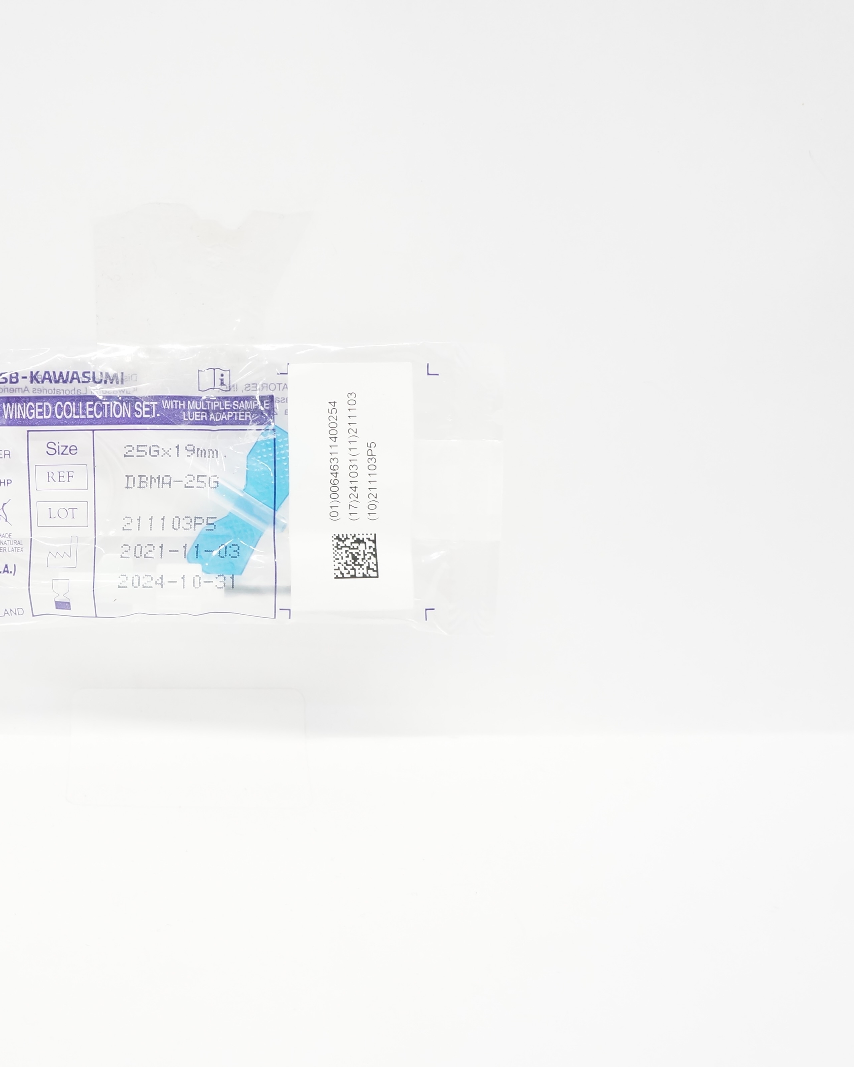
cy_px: 539
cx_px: 176
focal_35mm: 39
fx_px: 1232
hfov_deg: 37.0
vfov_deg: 46.8
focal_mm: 18
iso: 800
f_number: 5.6
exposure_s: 1/60
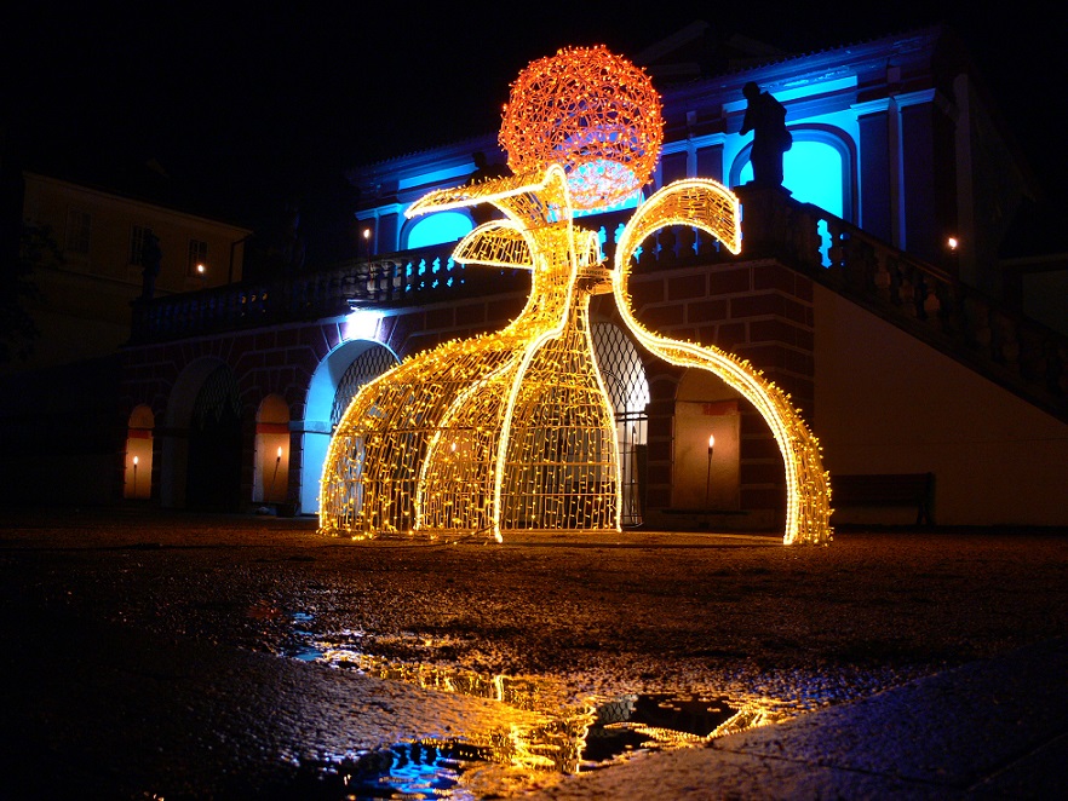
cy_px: 400
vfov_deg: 40.7
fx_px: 1080
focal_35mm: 35
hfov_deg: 52.6
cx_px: 534
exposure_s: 1/2.5
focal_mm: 7.4
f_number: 2.8
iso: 100
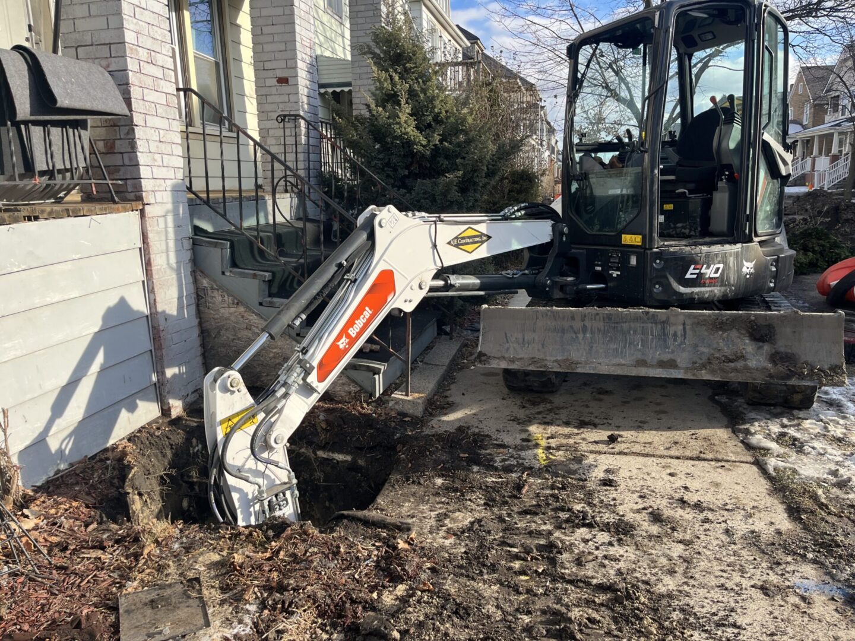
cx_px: 428
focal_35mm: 26
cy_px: 320
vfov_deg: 53.1
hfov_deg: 67.3
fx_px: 642
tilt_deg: -12.5
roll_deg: +2.0
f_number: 1.6
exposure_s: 1/1199
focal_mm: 5.1
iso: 50
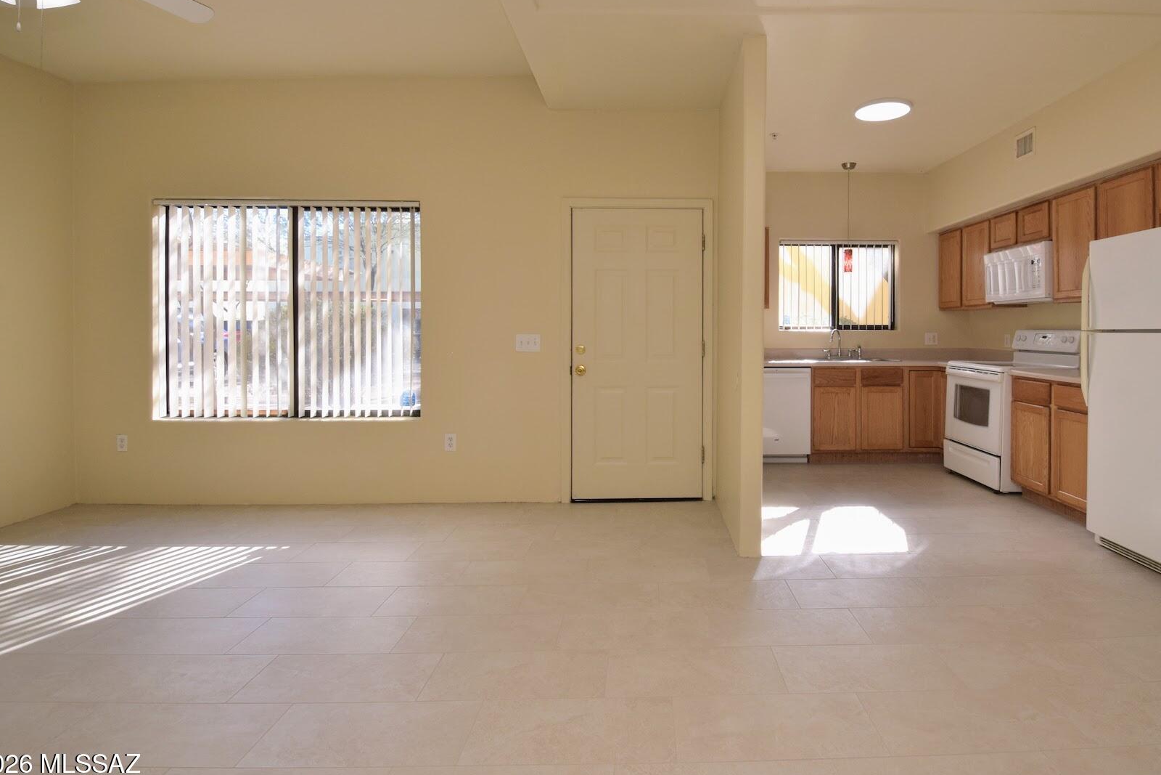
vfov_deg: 67.2
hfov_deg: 89.6
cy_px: 341
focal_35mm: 18
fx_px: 581
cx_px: 650
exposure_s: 1/100
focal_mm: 10
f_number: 9
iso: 400
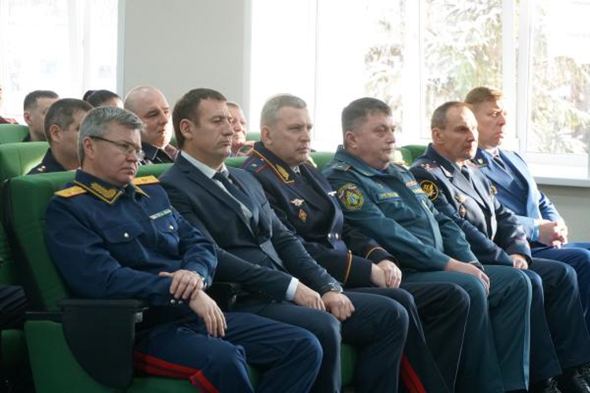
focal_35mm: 118
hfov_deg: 17.3
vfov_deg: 11.6
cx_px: 295
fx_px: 1942
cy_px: 196
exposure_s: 1/160
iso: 2000
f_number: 5.6
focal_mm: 79
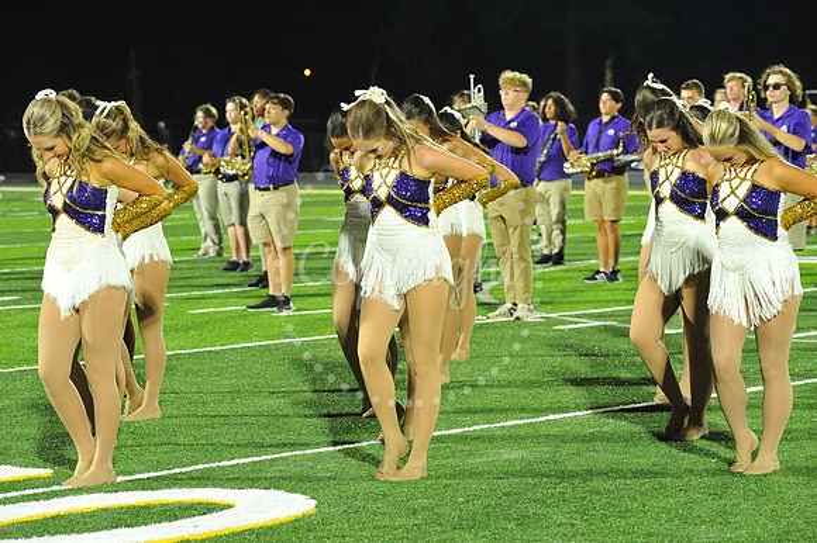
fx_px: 2835
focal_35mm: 125
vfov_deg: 11.0
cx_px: 408
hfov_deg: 16.4
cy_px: 272
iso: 5000
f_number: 5.6
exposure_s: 1/250
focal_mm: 125
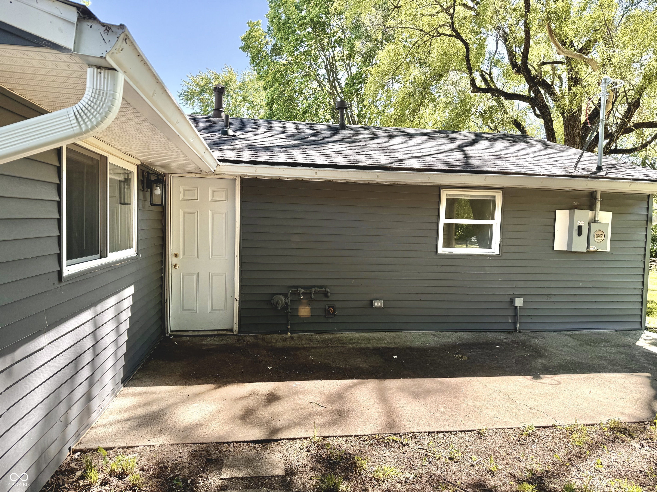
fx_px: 456
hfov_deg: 71.6
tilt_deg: -2.7
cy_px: 246
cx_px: 328
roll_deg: -2.5
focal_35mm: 24
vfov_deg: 56.8
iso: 80
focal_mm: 6.76
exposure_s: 1/831
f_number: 1.78
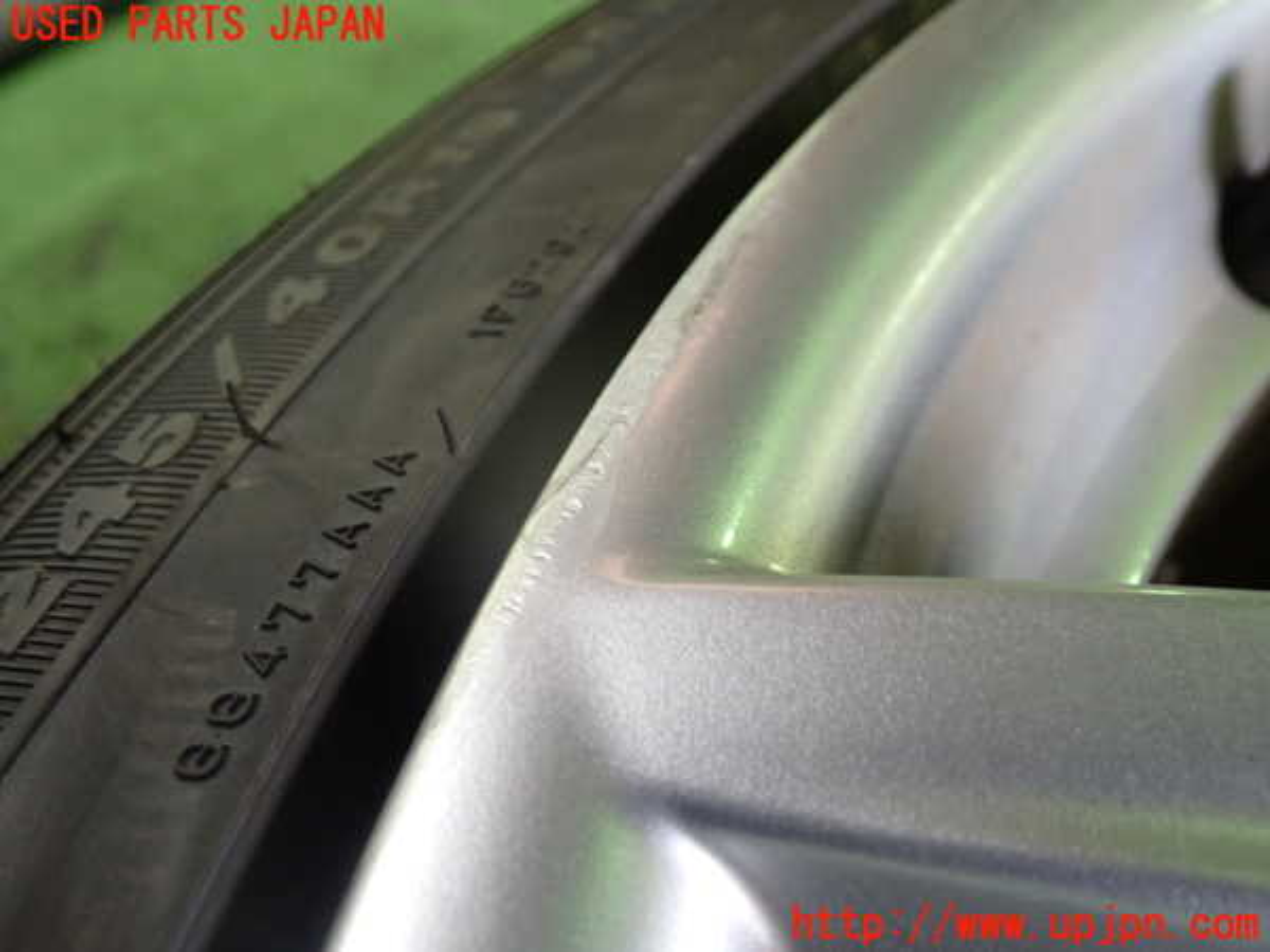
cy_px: 476
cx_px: 635
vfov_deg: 46.8
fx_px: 1101
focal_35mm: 30
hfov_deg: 60.0
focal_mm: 5.4
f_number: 2.3
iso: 320
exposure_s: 1/30
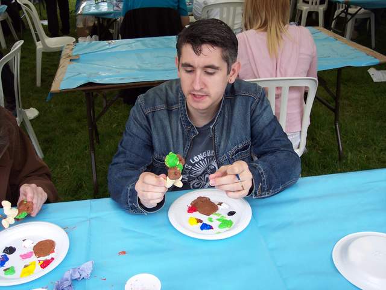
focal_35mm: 38
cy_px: 145
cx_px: 193
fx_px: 424
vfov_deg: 37.7
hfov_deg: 49.0
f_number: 2.8
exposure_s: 1/250
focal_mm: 8
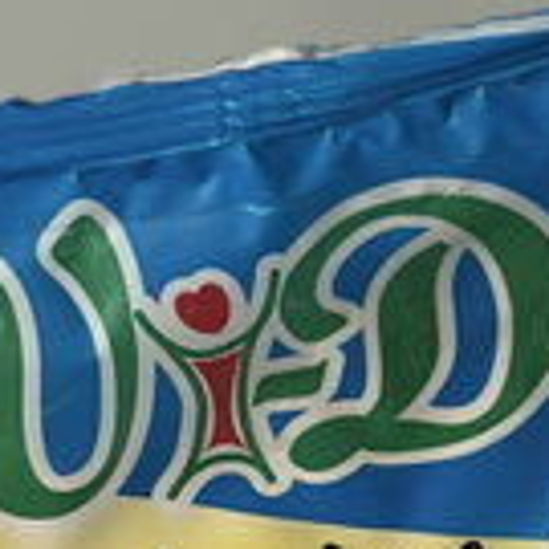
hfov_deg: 10.5
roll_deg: +0.2
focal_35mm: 167
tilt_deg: -14.1
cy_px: 649
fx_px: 2997
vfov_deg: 10.3
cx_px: 346
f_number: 1.78
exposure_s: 1/50
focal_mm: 6.86
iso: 200
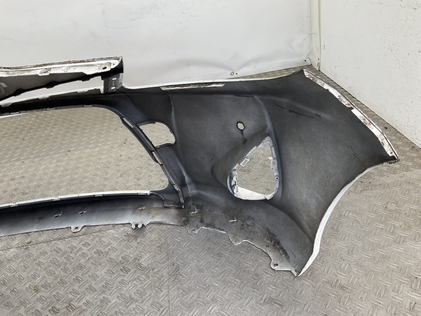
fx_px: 353
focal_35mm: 29
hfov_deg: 61.7
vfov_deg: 48.2
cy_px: 158
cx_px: 210
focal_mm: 3
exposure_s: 1/103
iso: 16
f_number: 1.8
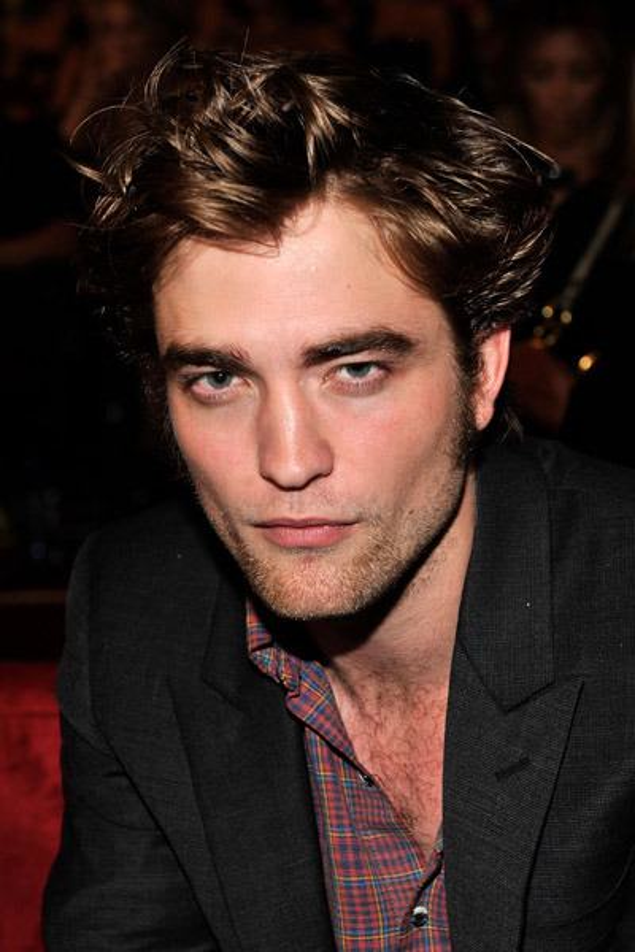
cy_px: 476
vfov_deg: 28.8
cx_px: 318
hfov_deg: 19.5
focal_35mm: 70
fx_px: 1852
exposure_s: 1/60
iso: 400
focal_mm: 70
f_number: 5.6
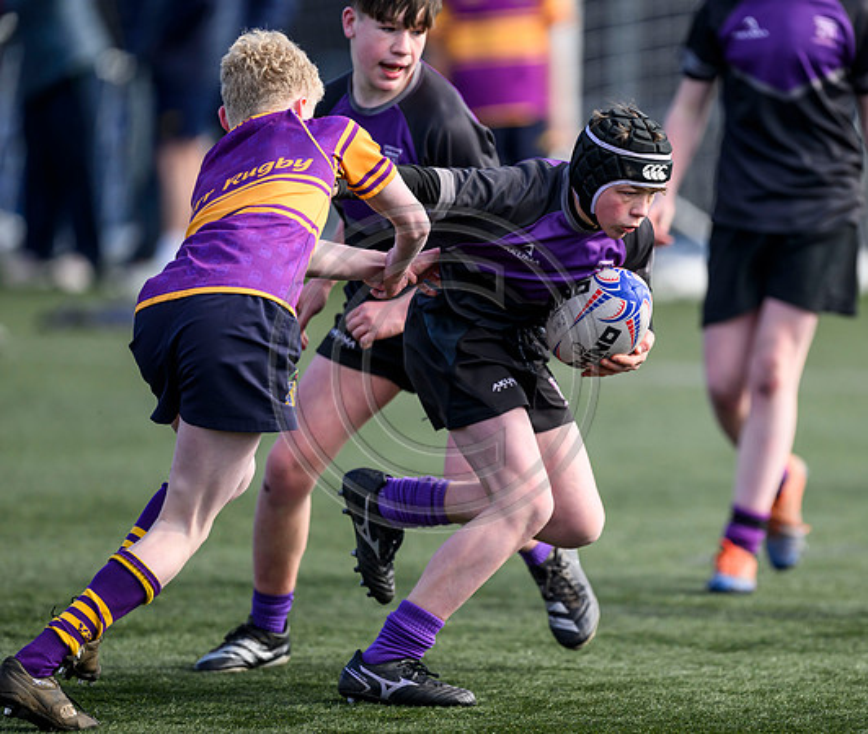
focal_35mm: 476
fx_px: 12494
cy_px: 369
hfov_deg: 4.0
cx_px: 554
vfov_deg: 3.4
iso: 500
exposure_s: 1/3200
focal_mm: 400
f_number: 3.2
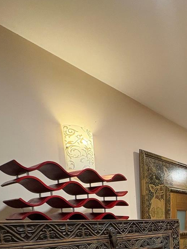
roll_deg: +0.5
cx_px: 191
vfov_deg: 47.9
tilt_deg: -7.2
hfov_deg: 39.5
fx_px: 223
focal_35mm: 31
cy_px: 251
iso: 400
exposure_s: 1/60
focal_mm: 2.22
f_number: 2.2
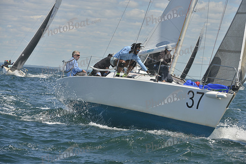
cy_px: 82
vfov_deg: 6.8
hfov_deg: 10.2
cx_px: 123
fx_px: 1374
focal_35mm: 201
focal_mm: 200
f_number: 9
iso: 280
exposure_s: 1/800
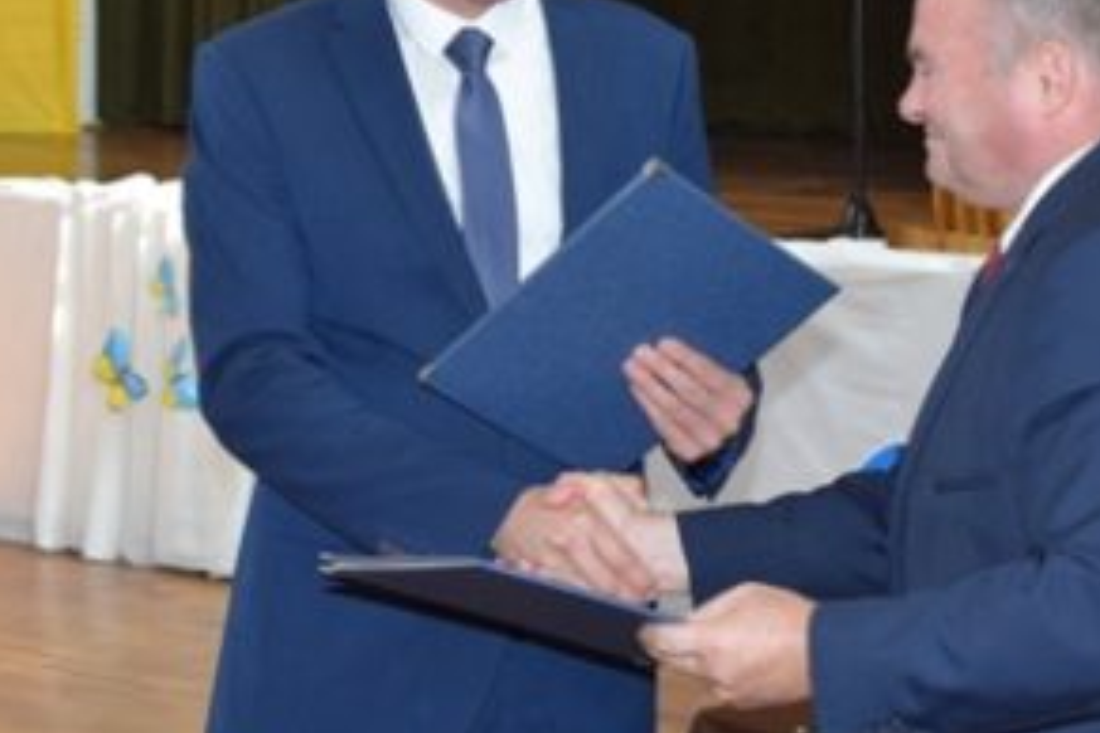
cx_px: 949
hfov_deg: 21.1
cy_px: 162
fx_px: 2903
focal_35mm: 95
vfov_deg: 14.3
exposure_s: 1/100
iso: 800
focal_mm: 24
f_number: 5
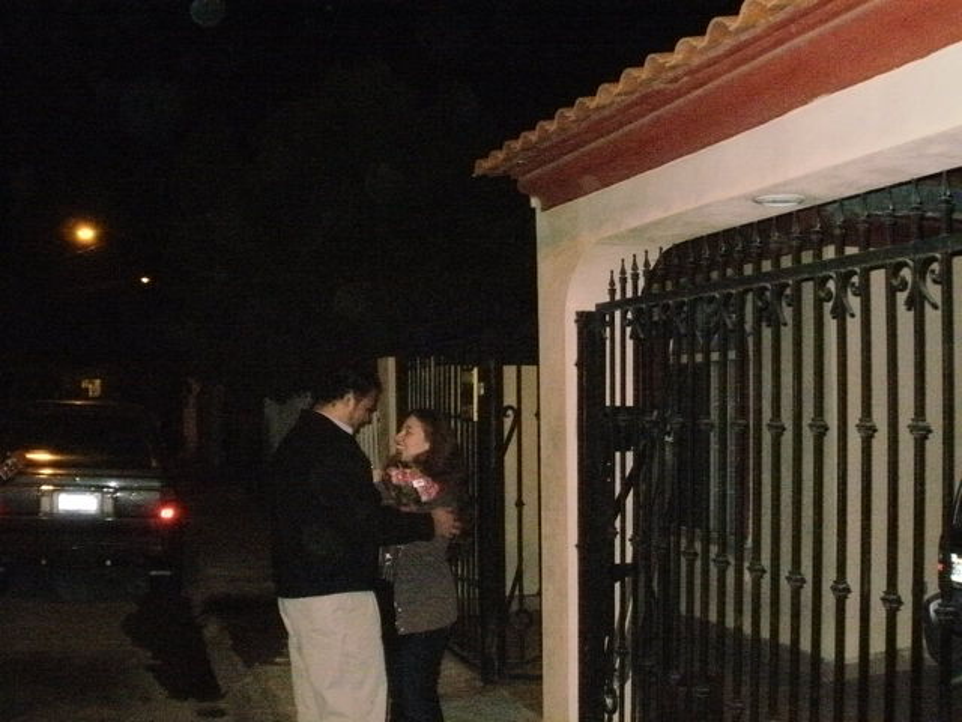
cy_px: 361
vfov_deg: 32.9
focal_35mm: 44
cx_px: 481
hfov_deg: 42.9
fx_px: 1223
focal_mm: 7.7
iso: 800
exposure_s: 1/30
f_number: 4
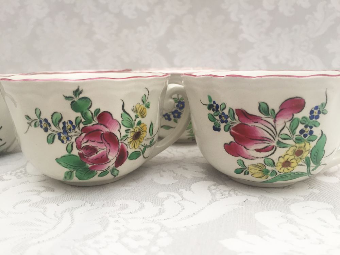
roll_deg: +0.4
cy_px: 128
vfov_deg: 48.2
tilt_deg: -12.0
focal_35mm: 29
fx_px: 285
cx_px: 170
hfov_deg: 61.7
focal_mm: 4.15
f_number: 2.2
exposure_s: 1/33
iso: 100
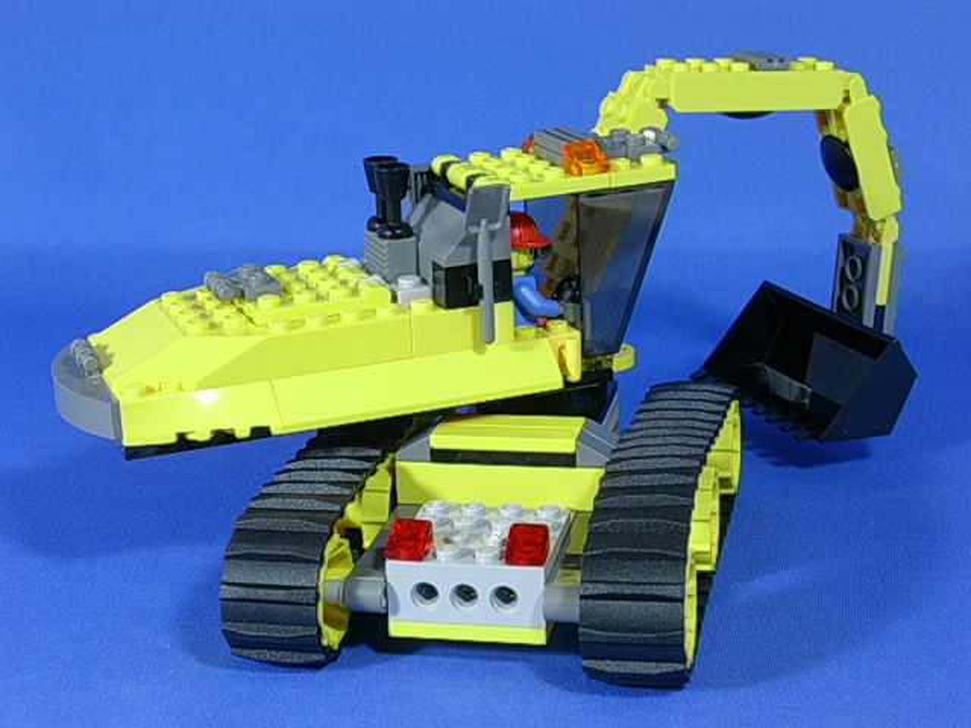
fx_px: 1879
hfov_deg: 29.0
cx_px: 486
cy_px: 364
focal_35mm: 67
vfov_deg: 21.9
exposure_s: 1/8.2
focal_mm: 10.2
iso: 70
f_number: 3.6
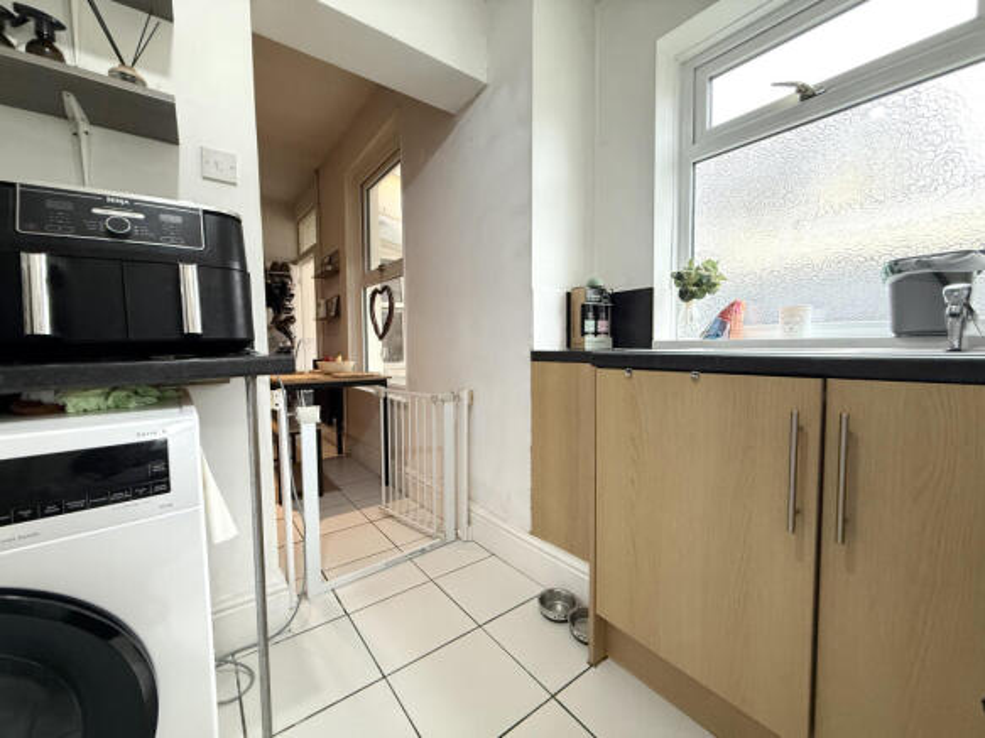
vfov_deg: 85.7
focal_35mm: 14
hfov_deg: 102.1
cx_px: 492
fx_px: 398
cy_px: 369
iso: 250
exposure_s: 1/50
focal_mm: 2.22
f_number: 2.2
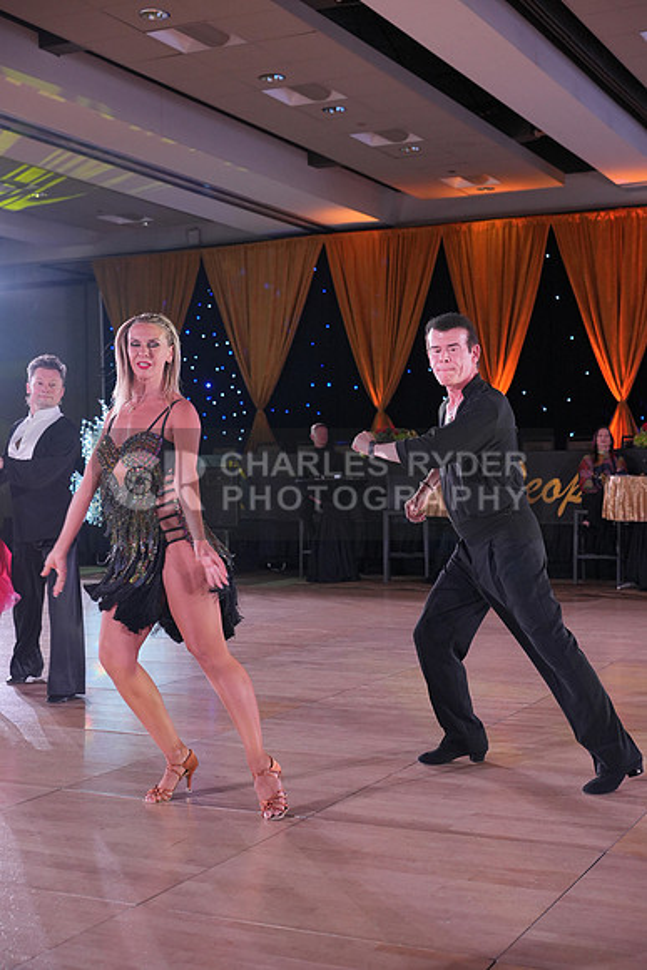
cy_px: 485
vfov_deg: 39.6
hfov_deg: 27.0
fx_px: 1347
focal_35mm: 50
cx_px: 324
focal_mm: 50
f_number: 4
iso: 1600
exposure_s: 1/400
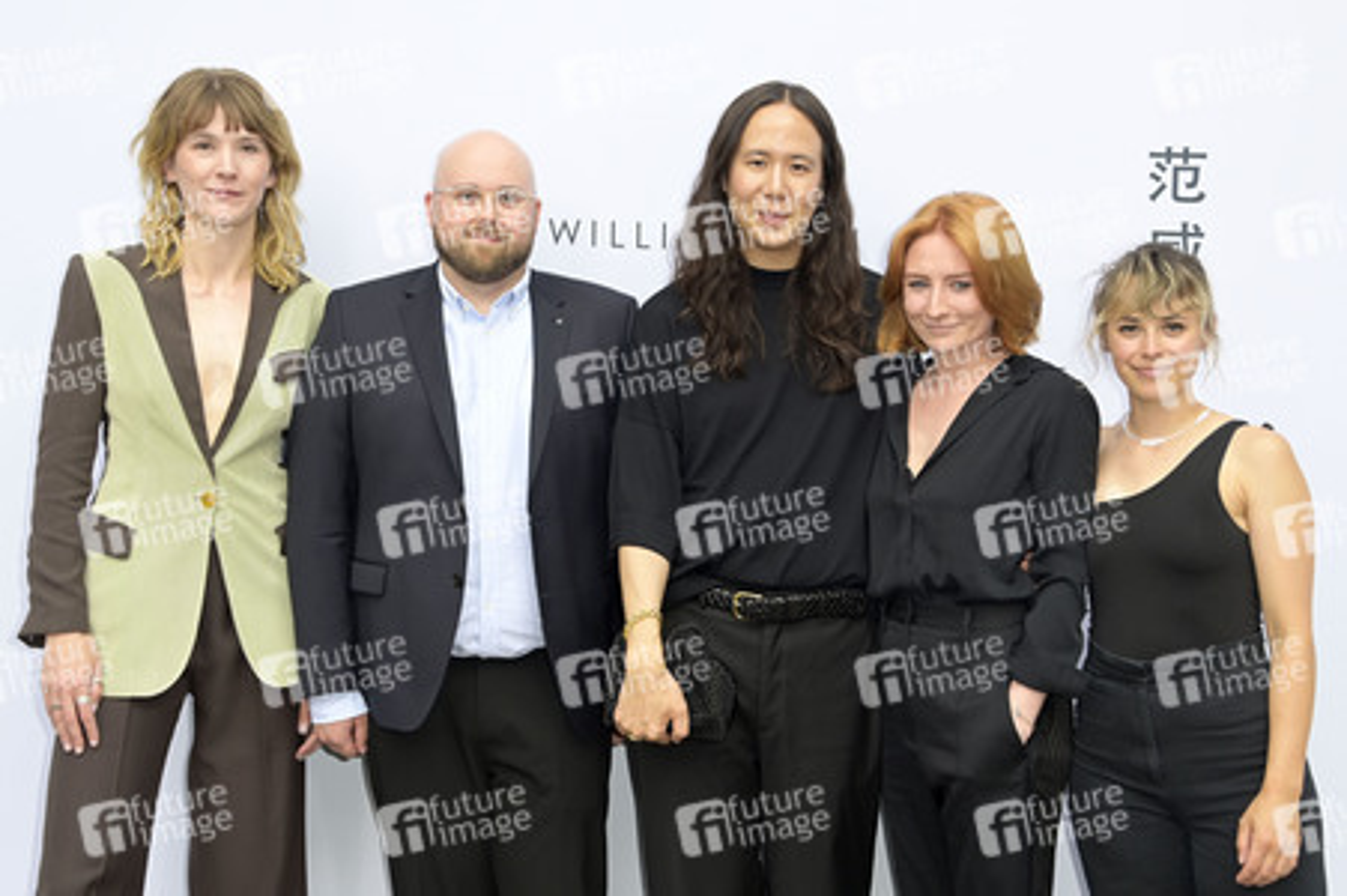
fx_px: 2056
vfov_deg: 24.6
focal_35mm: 55
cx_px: 674
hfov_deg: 36.3
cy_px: 448
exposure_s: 1/200
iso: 640
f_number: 5.6
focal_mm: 55
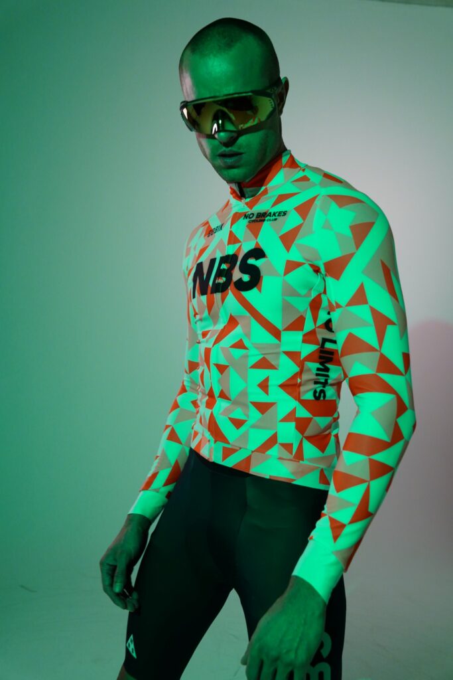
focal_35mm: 38
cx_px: 226
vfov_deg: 50.7
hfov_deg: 35.1
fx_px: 717
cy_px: 340
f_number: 5
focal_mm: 38
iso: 2500
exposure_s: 1/160
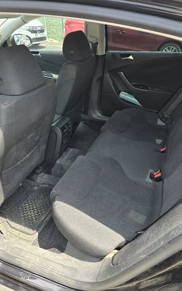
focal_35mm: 27
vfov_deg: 68.2
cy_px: 131
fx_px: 214
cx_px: 99
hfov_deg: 45.9
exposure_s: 1/182
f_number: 1.7
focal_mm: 6.3
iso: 32
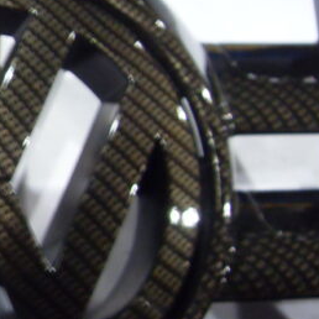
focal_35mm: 96
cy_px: 155
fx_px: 1001
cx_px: -45
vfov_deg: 18.1
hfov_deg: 17.4
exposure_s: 1/15
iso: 200
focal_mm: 6.3
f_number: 2.8
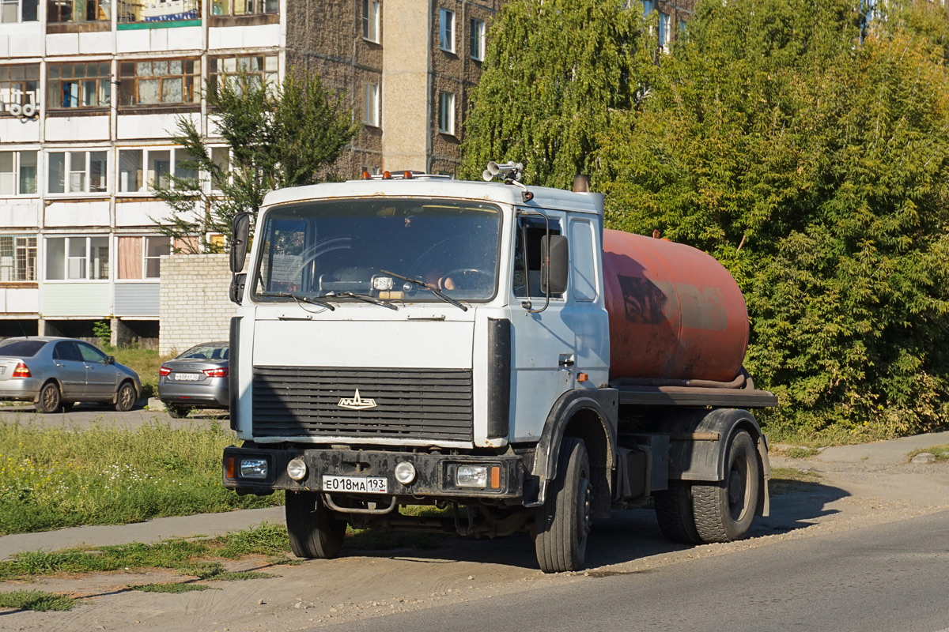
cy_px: 316
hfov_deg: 29.2
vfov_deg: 19.7
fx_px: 1819
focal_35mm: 69
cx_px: 474
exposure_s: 1/800
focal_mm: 46
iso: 200
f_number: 6.3
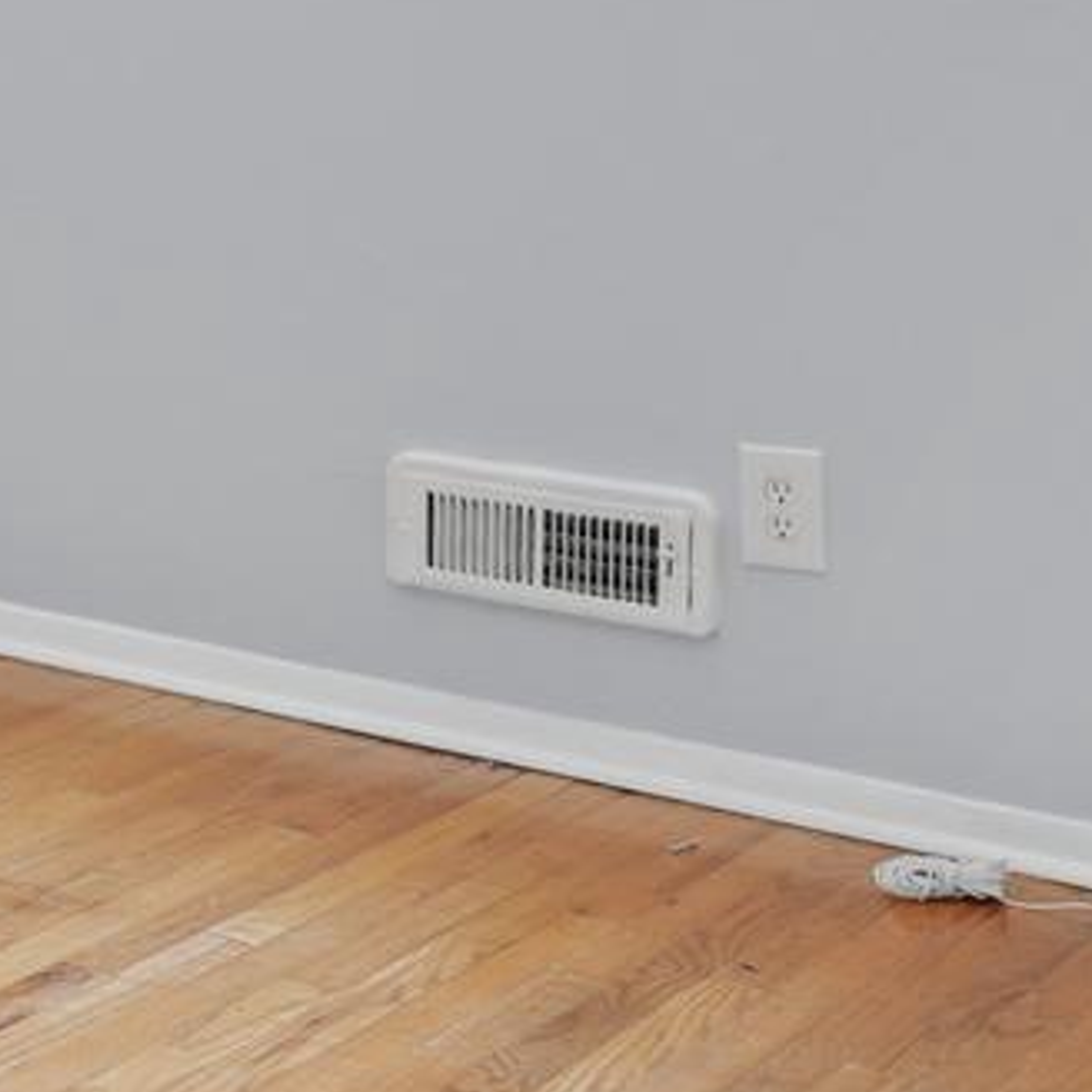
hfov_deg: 16.6
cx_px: -946
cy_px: -122
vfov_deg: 19.5
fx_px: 3034
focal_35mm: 85
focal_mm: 16
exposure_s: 1/13
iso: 160
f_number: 2.8
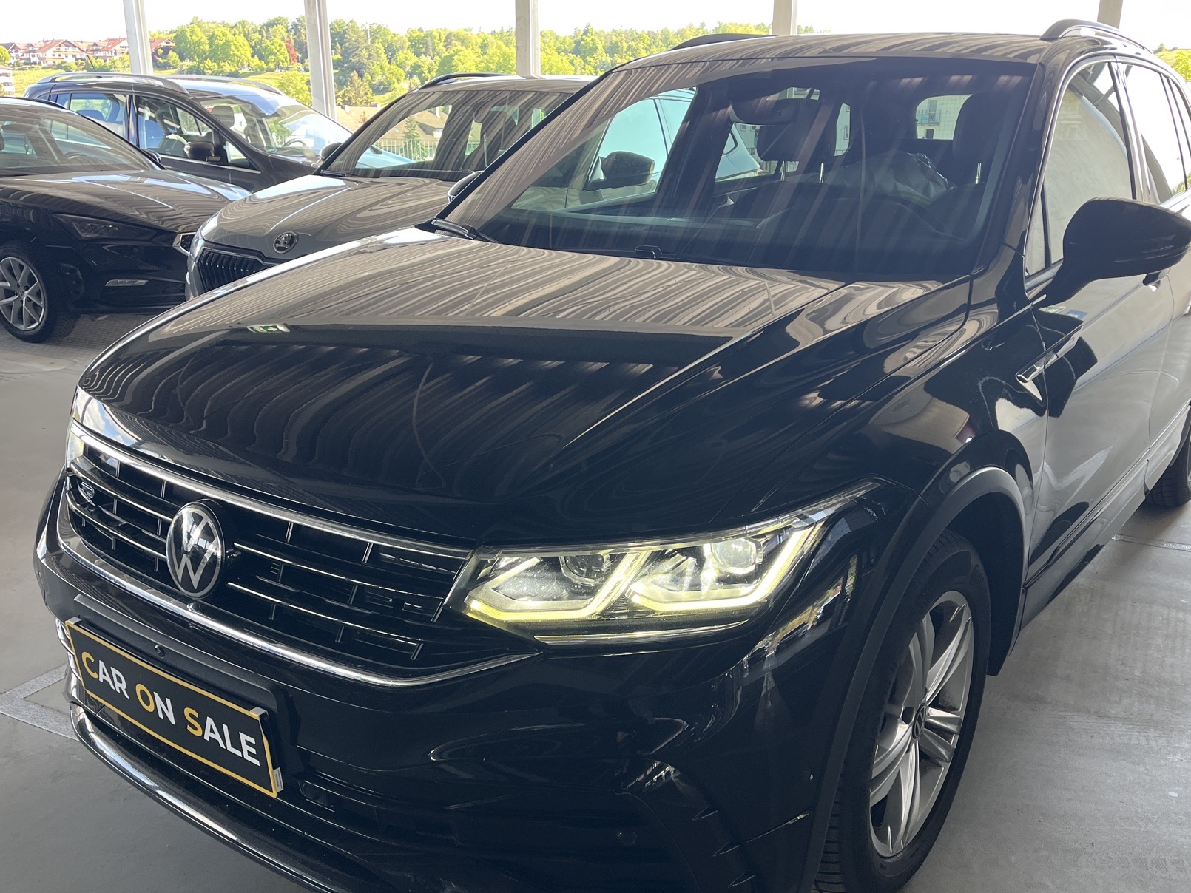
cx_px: 638
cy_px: 500
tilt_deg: -17.9
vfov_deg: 45.4
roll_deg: +0.6
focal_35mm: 31
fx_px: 1067
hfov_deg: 58.3
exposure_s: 1/121
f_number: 1.6
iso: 80
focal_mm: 5.1
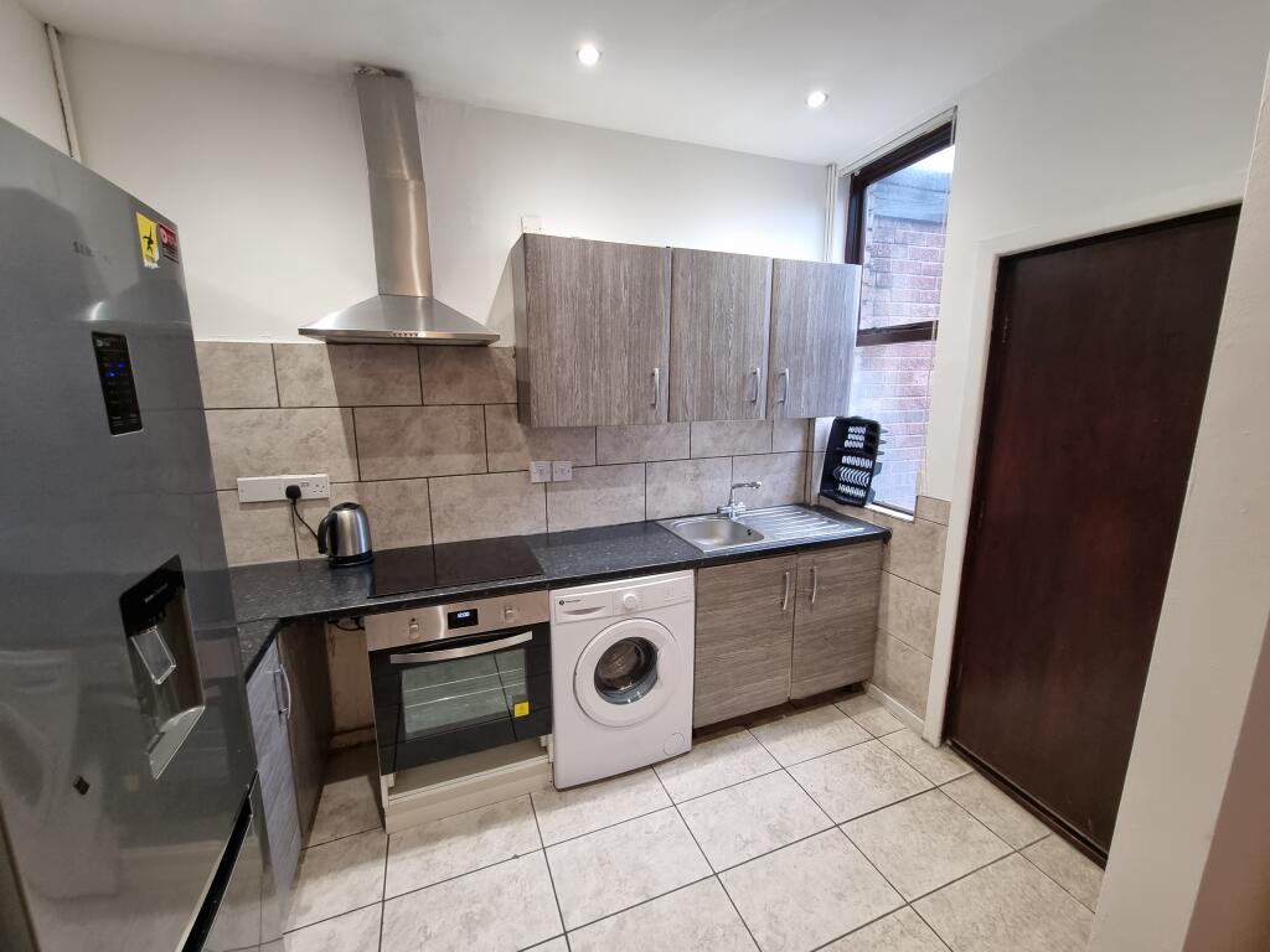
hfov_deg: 106.2
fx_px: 477
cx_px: 635
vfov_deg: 89.9
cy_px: 476
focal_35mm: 13
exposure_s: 1/50
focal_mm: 2.2
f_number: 2.2
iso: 250
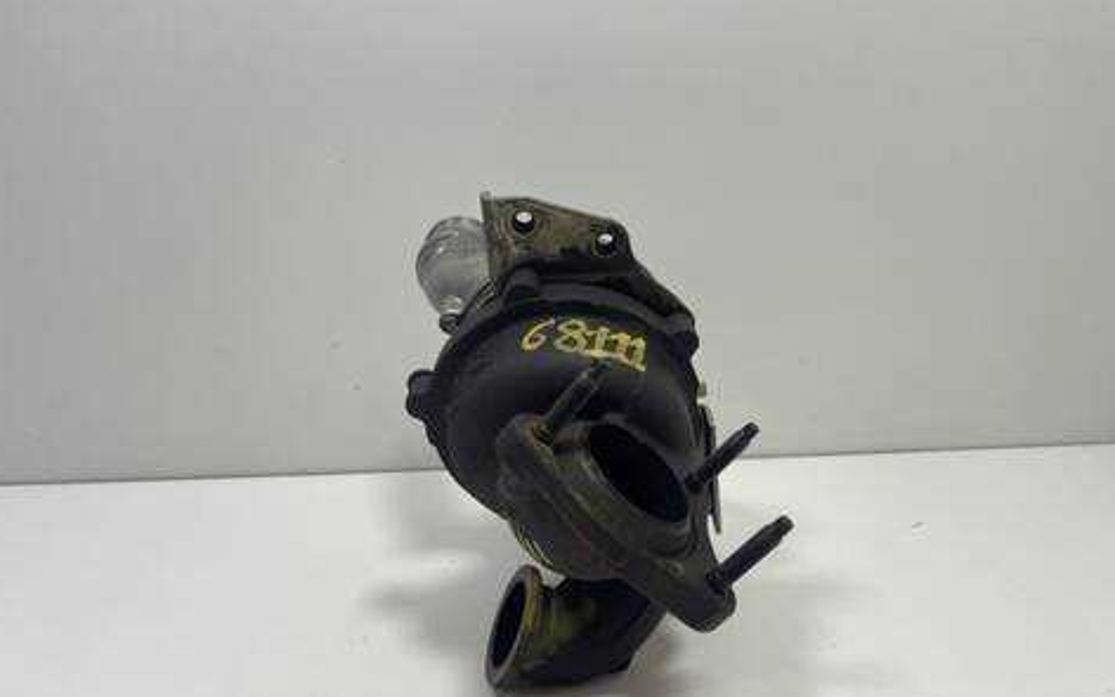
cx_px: 553
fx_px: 851
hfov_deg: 66.5
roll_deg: +1.2
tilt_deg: -19.1
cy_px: 418
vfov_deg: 44.3
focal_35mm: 28
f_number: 1.6
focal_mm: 4.2
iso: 64
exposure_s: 1/100
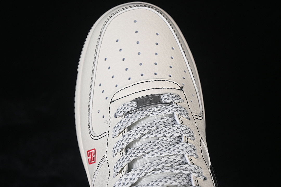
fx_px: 585
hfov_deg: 27.0
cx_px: 140
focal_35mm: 75
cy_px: 94
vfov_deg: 18.2
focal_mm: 50
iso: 160
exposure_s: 1/80
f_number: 7.1
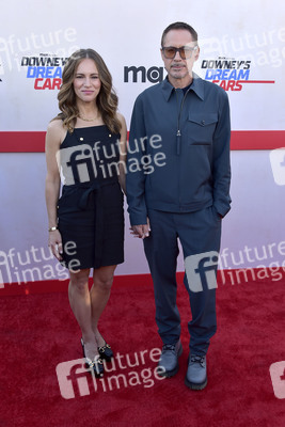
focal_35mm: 34
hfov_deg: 38.9
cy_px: 214
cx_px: 142
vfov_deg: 55.8
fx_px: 403
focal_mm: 34
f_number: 6.3
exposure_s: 1/250
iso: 200
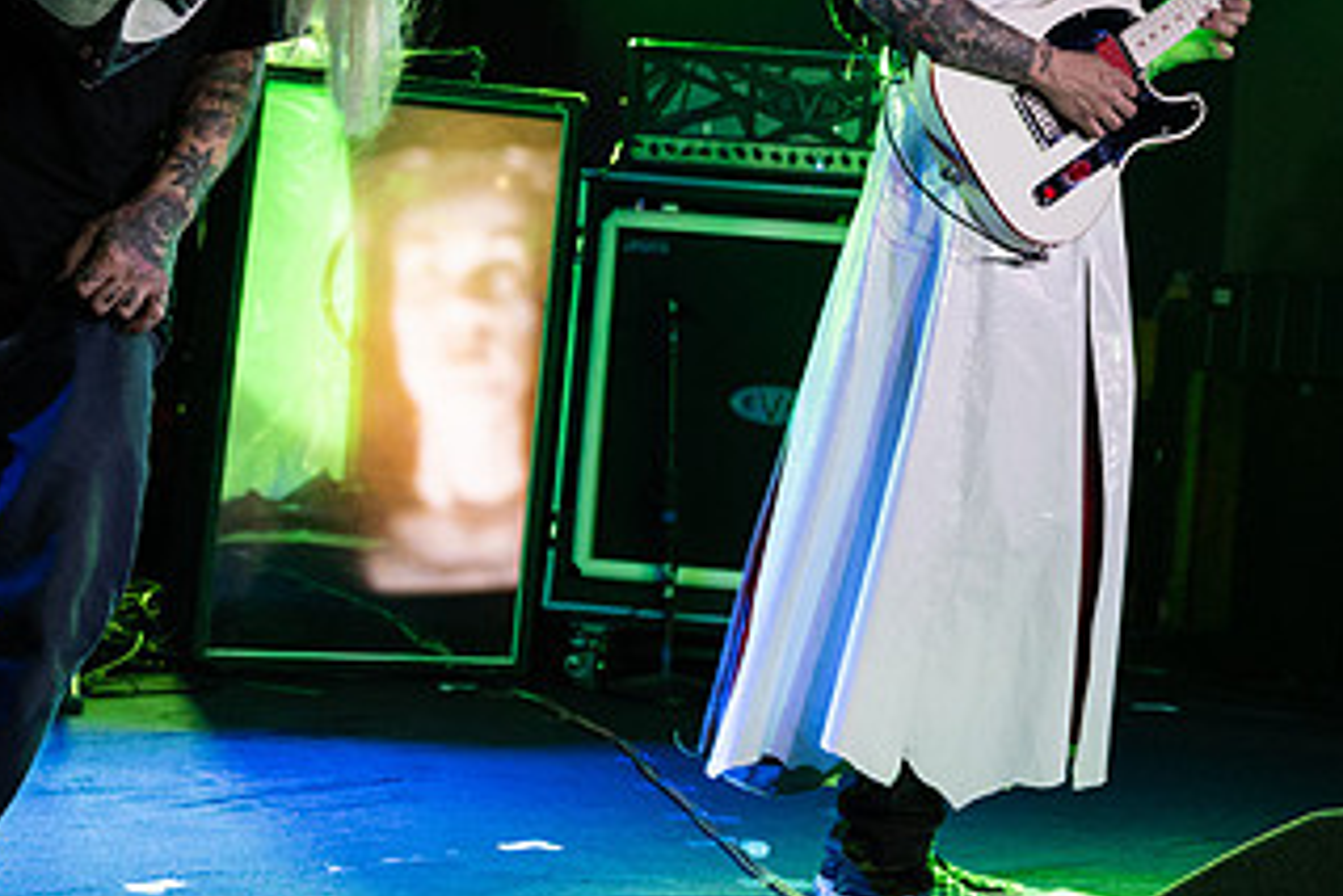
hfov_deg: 24.3
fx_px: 3098
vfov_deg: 16.1
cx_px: 935
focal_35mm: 83
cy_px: -60
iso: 2000
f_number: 3.5
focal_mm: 38
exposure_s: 1/160
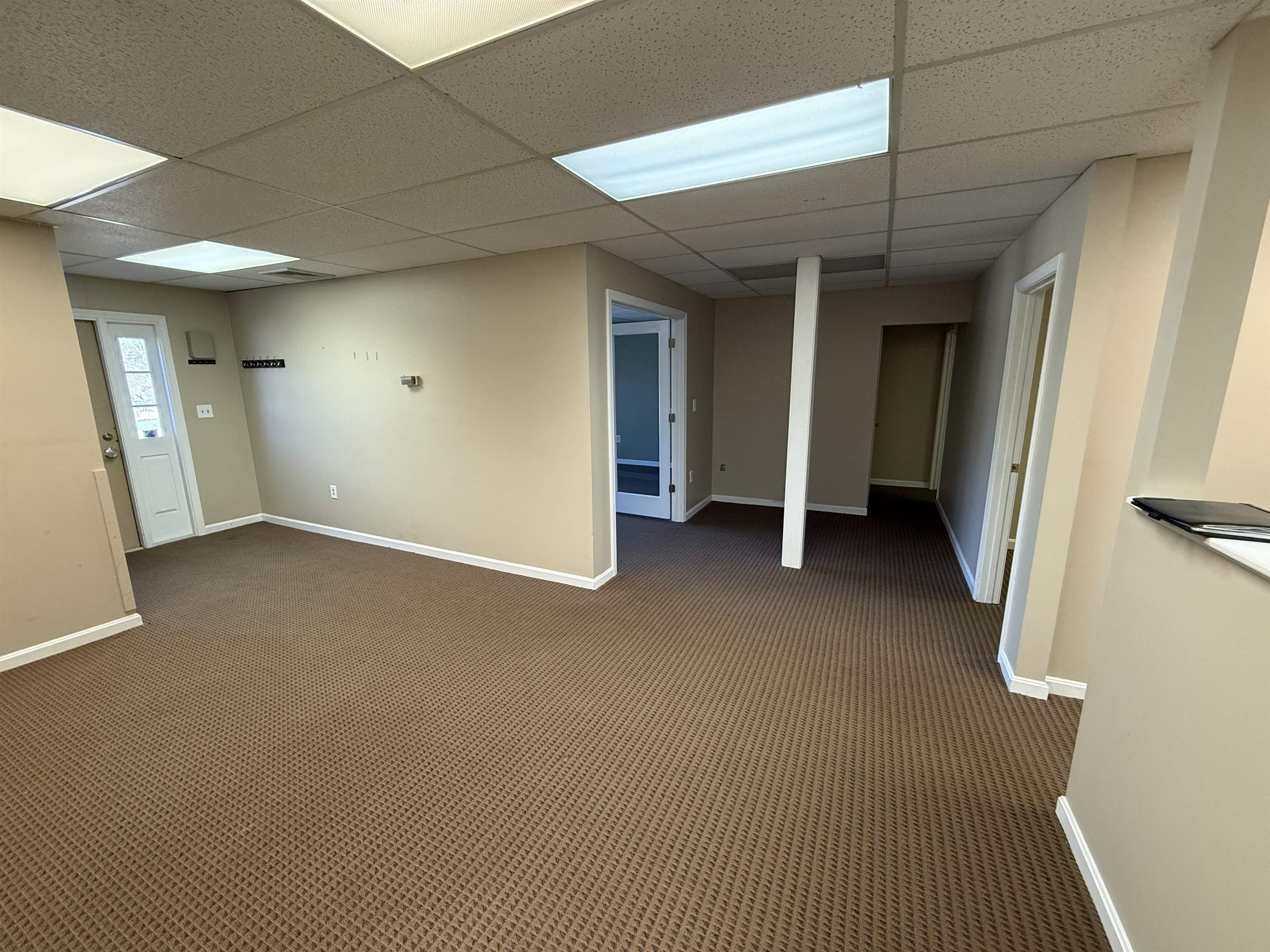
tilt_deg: -11.3
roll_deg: -0.2
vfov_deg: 85.7
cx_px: 635
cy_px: 476
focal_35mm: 14
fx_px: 514
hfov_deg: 102.1
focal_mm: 2.22
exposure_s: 1/120
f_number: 2.2
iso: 320
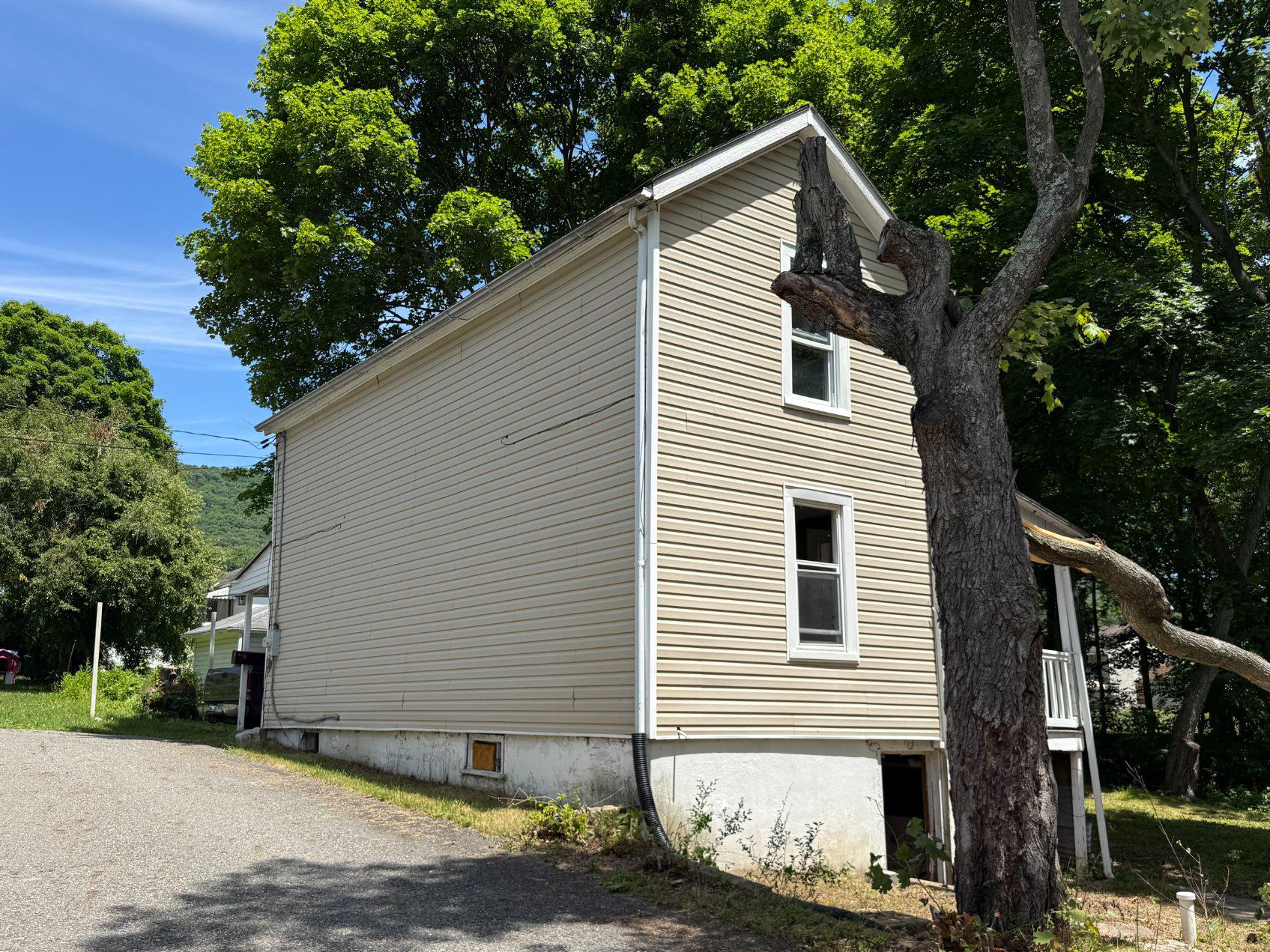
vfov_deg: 48.2
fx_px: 1064
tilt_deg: +11.0
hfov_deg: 61.6
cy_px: 521
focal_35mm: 29
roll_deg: -0.5
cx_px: 594
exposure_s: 1/3279
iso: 80
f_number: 1.78
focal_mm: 6.76
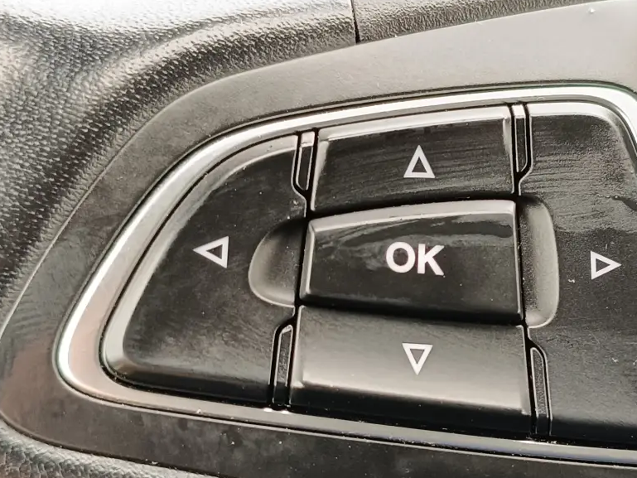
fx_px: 1307
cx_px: 455
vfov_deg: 20.7
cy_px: 290
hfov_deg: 27.1
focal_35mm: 71
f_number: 1.5
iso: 240
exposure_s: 1/101
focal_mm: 4.94
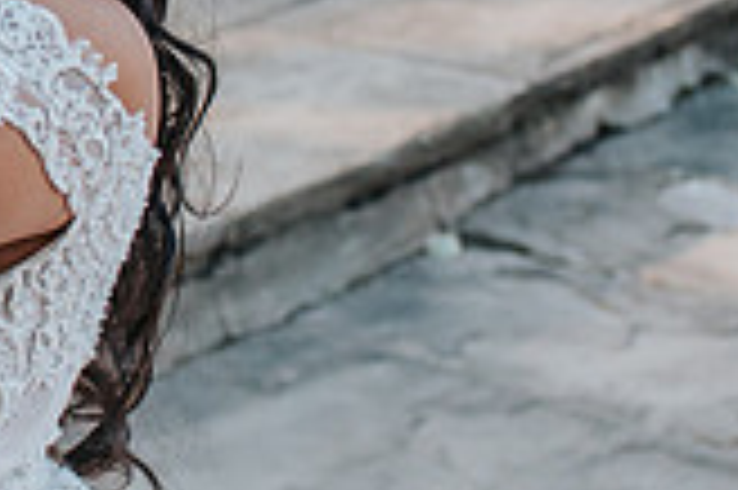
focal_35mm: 175
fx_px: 3584
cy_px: -149
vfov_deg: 7.7
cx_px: -414
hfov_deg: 11.2
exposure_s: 1/1250
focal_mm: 35
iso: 1100
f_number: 2.8
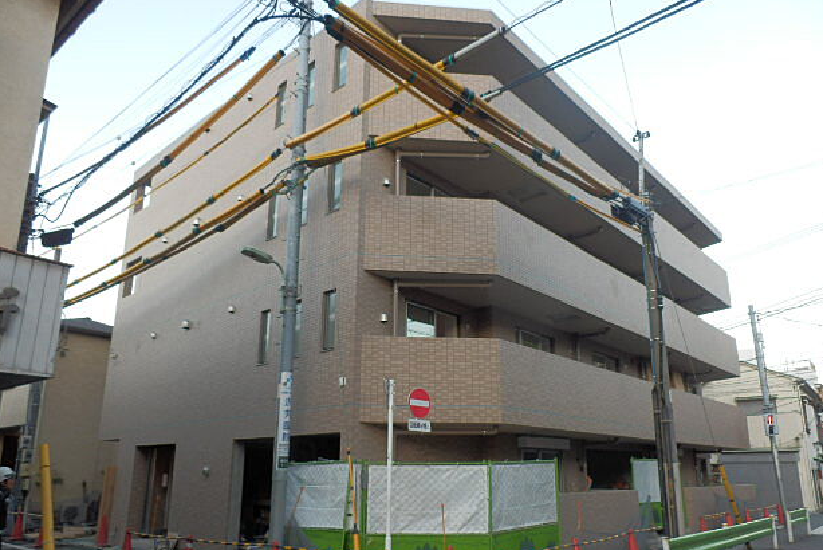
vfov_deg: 49.4
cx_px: 425
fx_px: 595
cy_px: 319
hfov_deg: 69.3
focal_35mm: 26
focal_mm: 4.2
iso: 80
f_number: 3
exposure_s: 1/30
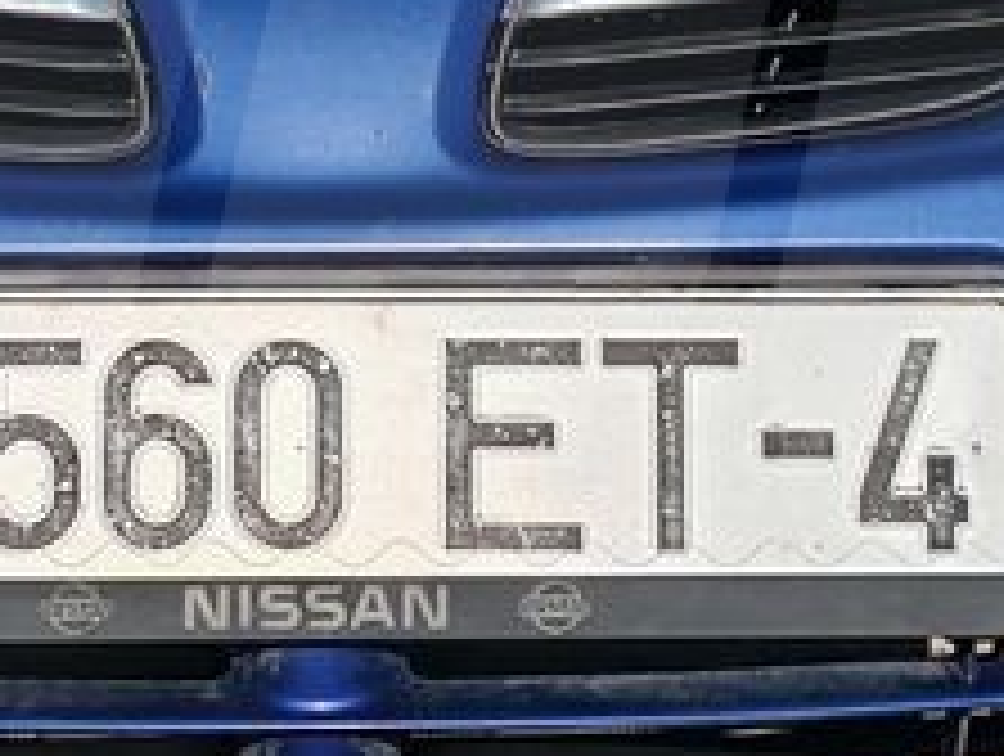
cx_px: 432
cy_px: -40
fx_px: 4212
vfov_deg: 10.2
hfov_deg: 13.6
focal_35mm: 145
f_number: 1.95
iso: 50
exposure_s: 1/4900
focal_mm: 5.52
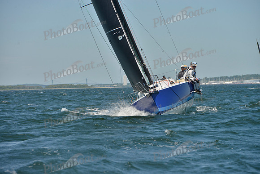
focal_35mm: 200
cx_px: 130
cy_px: 87
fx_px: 1445
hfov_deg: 10.3
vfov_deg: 6.9
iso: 280
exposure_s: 1/1250
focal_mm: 200
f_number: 8
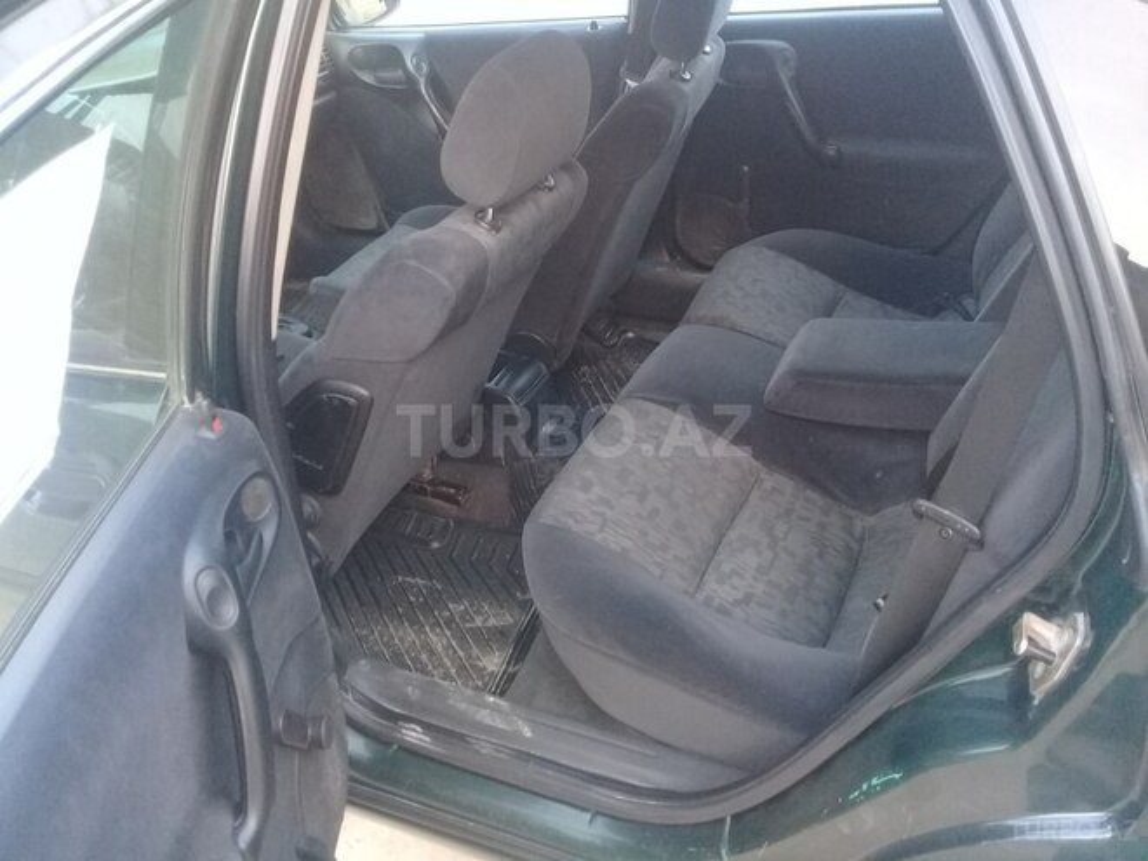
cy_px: 430
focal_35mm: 31
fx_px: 1028
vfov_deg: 45.4
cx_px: 574
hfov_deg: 58.4
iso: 200
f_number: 2.2
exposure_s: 1/17
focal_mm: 3.3
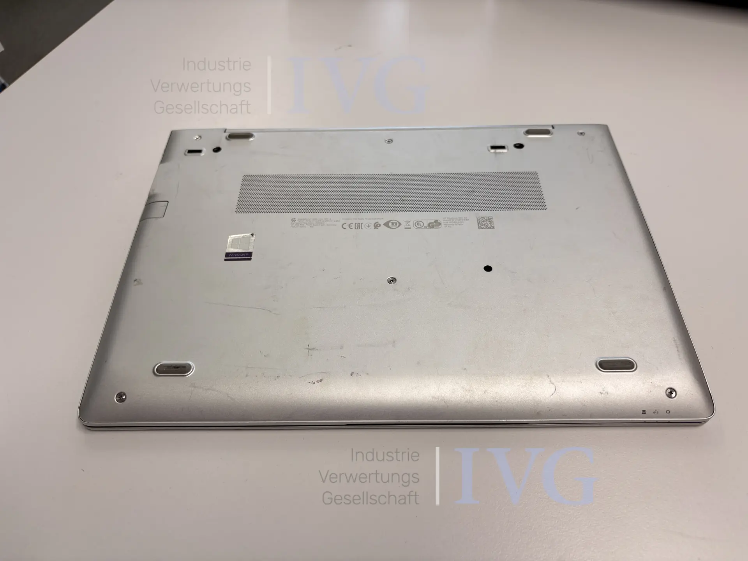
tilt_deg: -51.4
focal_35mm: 26
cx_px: 374
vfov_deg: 53.1
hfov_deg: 67.3
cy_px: 280
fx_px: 562
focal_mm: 5.96
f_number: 1.6
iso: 50
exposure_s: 1/122
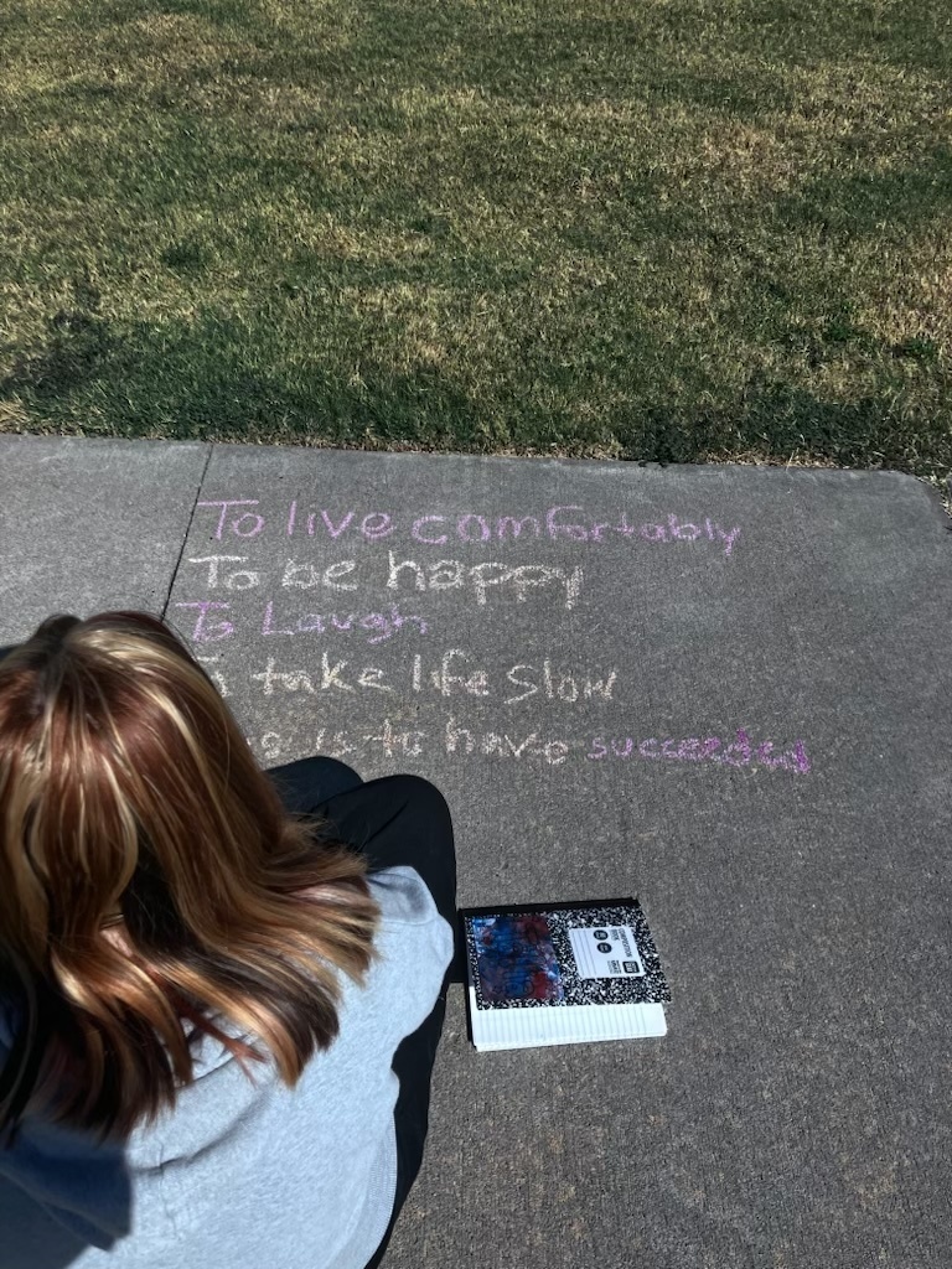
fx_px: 1027
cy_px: 634
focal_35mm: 28
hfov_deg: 49.7
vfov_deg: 63.4
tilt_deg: -44.7
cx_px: 476
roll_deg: -5.7
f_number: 1.8
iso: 32
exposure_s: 1/3472
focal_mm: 3.99
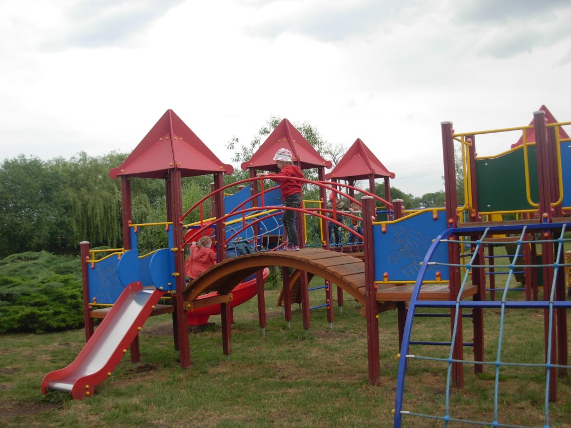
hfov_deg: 49.0
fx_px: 627
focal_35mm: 38
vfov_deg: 37.7
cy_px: 214
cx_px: 286
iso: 79
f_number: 2.9
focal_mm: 6.3
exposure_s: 1/418
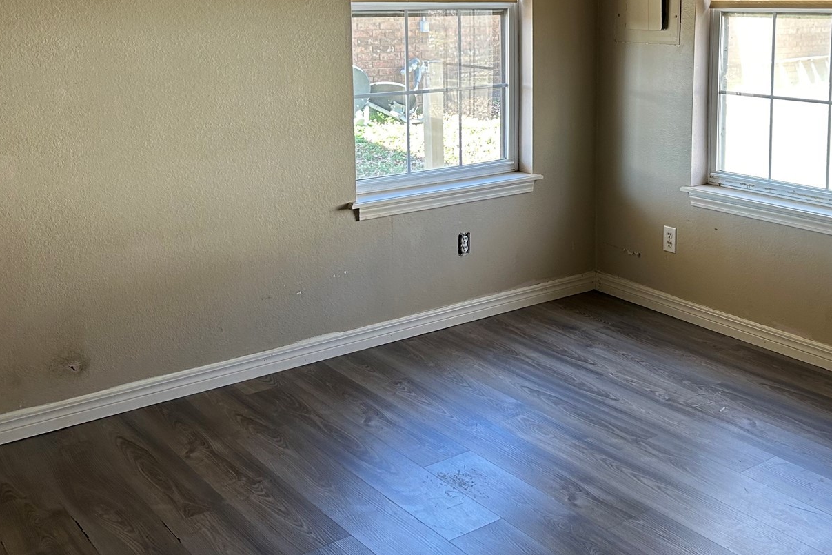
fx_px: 994
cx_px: 531
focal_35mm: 43
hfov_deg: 45.0
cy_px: 140
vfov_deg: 30.7
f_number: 1.5
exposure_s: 1/121
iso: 100
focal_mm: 5.7
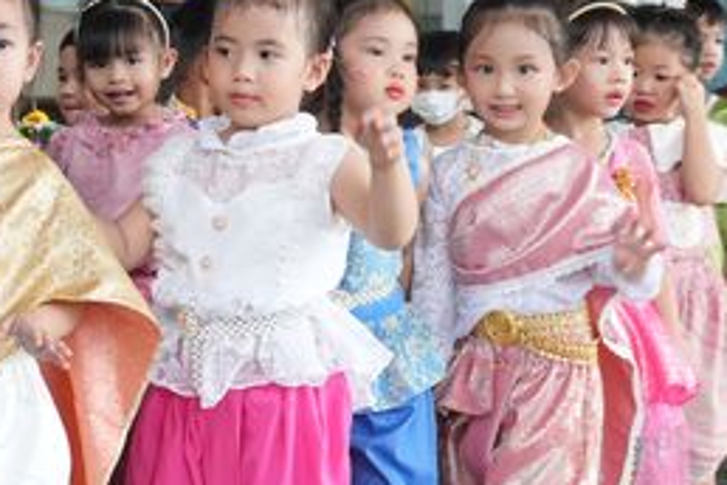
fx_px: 2184
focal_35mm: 108
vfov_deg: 12.6
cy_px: 133
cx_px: 130
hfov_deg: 18.7
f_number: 5.6
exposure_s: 1/125
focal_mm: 31
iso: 1000
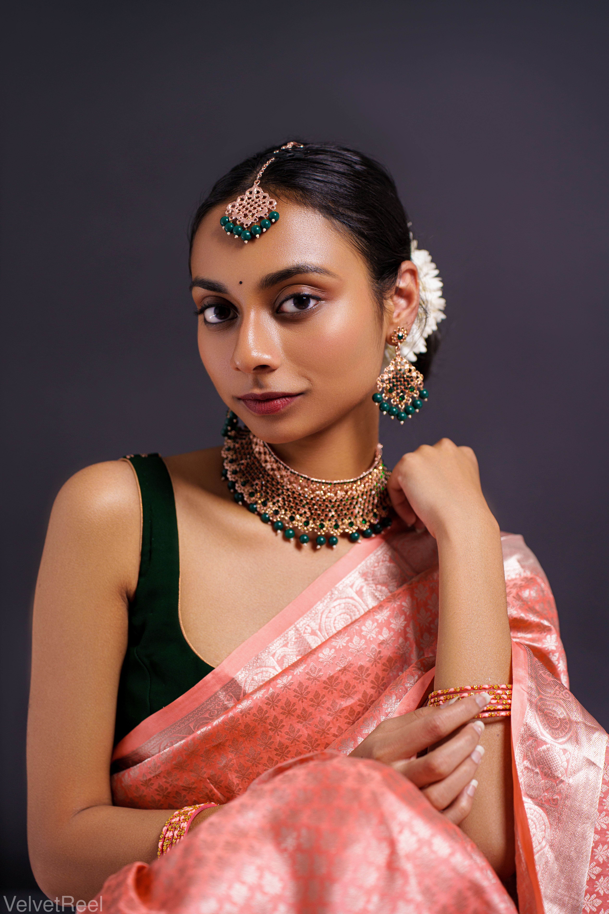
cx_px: 304
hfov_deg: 20.0
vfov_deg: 29.7
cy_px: 457
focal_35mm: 68
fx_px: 1725
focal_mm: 68
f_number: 4
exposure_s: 1/200
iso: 200
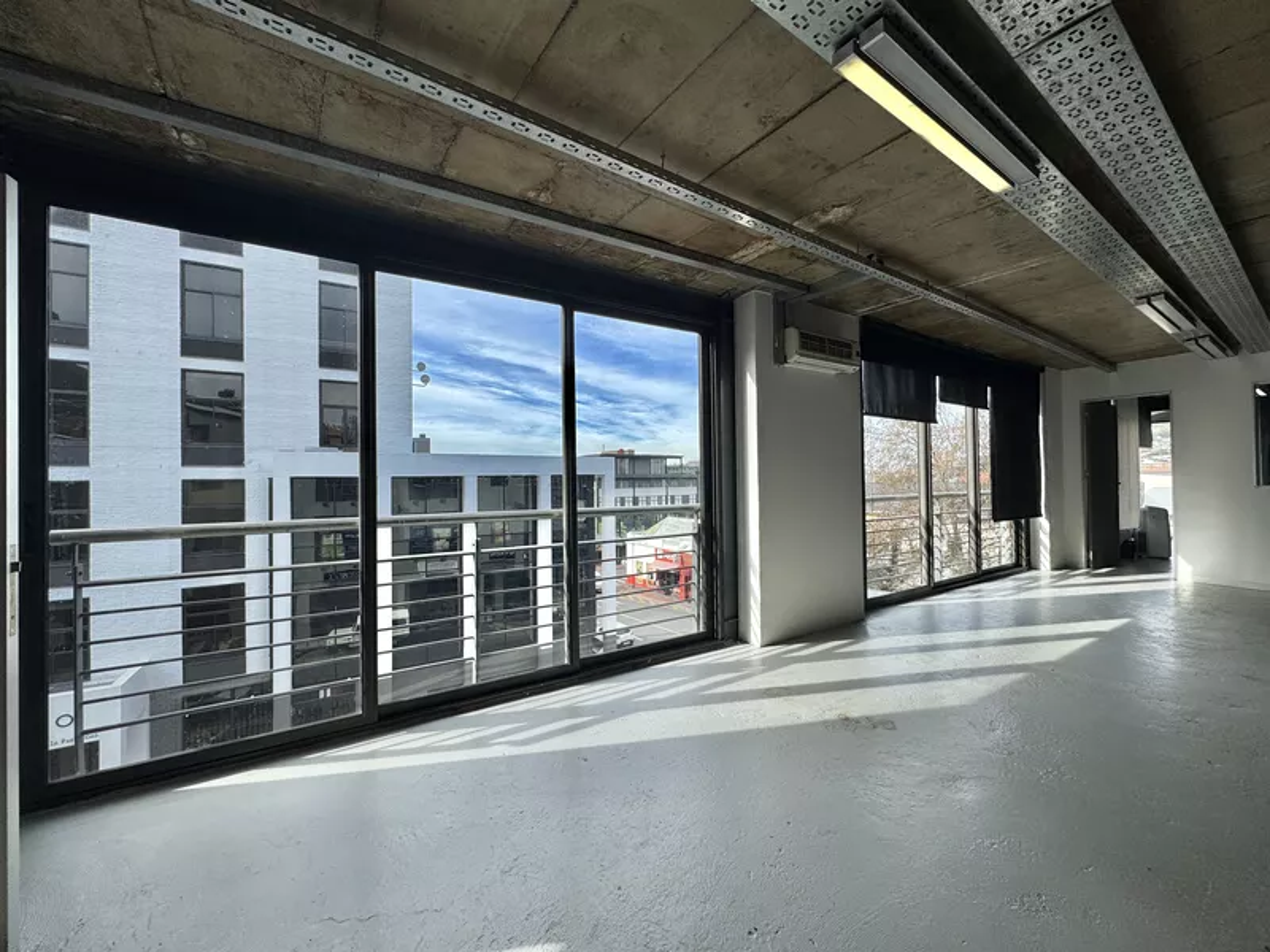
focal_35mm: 14
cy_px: 476
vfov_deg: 85.7
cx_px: 635
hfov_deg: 102.1
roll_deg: -0.1
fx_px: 514
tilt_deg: +1.1
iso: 40
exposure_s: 1/993
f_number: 2.2
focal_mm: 2.22
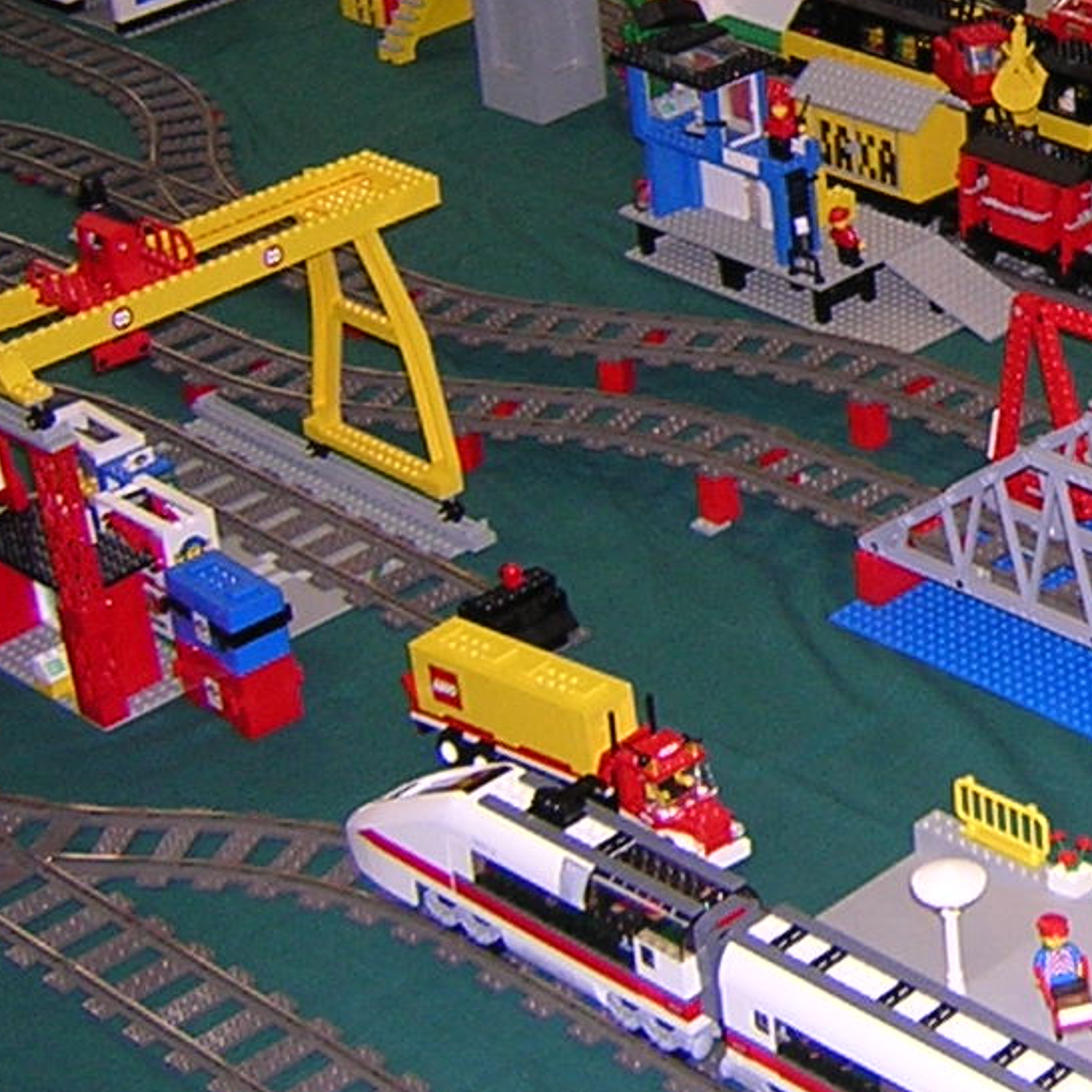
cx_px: 1407
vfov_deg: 18.5
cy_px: 180
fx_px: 3319
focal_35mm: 93
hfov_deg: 17.5
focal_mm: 4.7
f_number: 2.6
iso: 172
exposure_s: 1/60.1
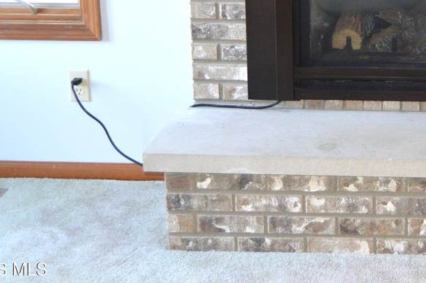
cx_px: 422
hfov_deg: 26.3
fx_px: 863
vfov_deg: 18.1
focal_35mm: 73
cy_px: -15
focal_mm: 22
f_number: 3.5
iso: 1000
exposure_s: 1/60
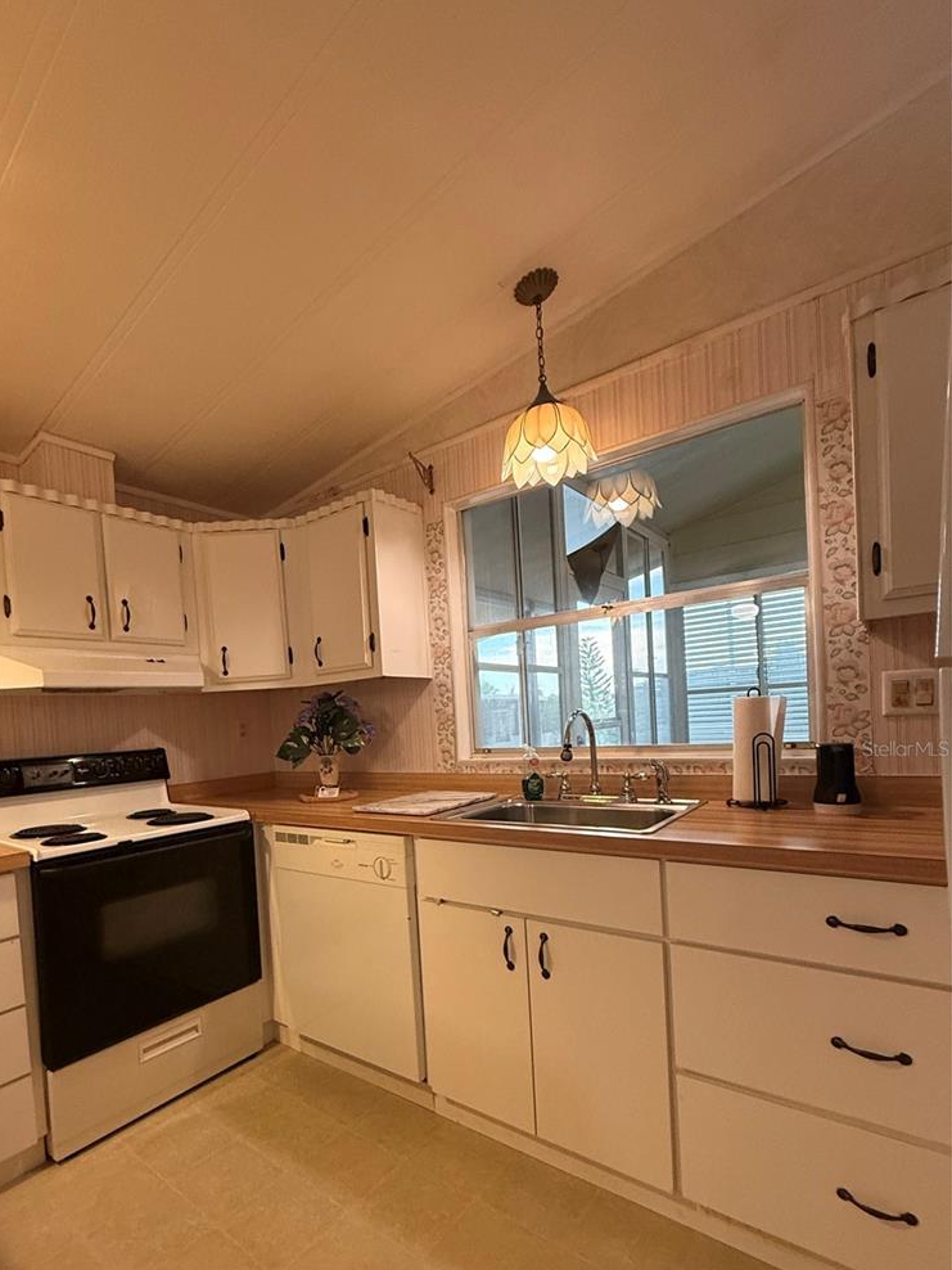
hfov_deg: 73.8
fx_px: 623
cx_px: 375
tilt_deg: -1.3
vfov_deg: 90.1
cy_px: 748
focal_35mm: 17
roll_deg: +3.4
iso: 500
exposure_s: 1/60
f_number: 2.2
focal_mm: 2.22
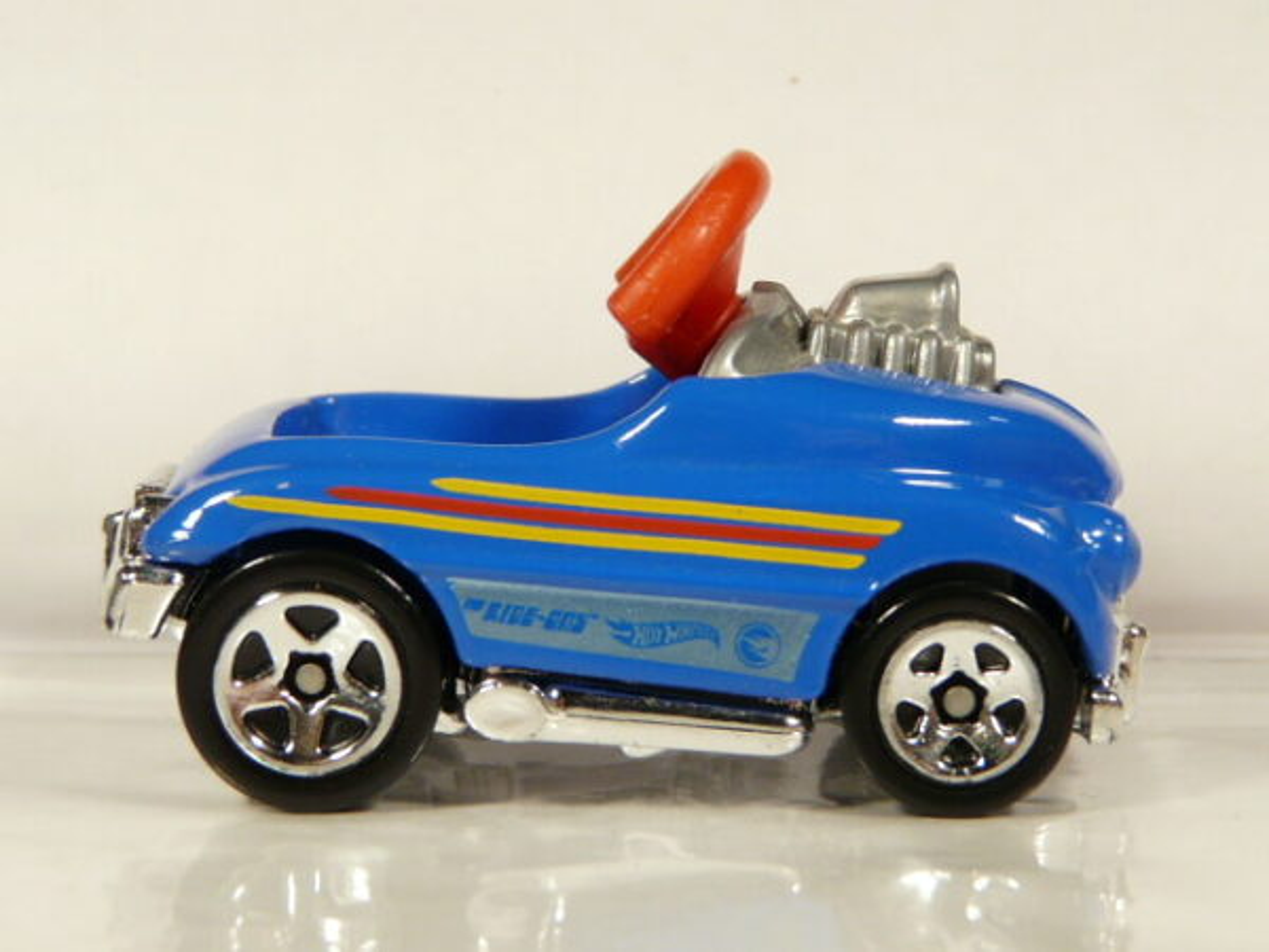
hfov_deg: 20.2
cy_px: 476
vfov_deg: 15.2
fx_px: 3556
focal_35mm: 97
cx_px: 634
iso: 100
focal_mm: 10
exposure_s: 1/60
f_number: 3.2
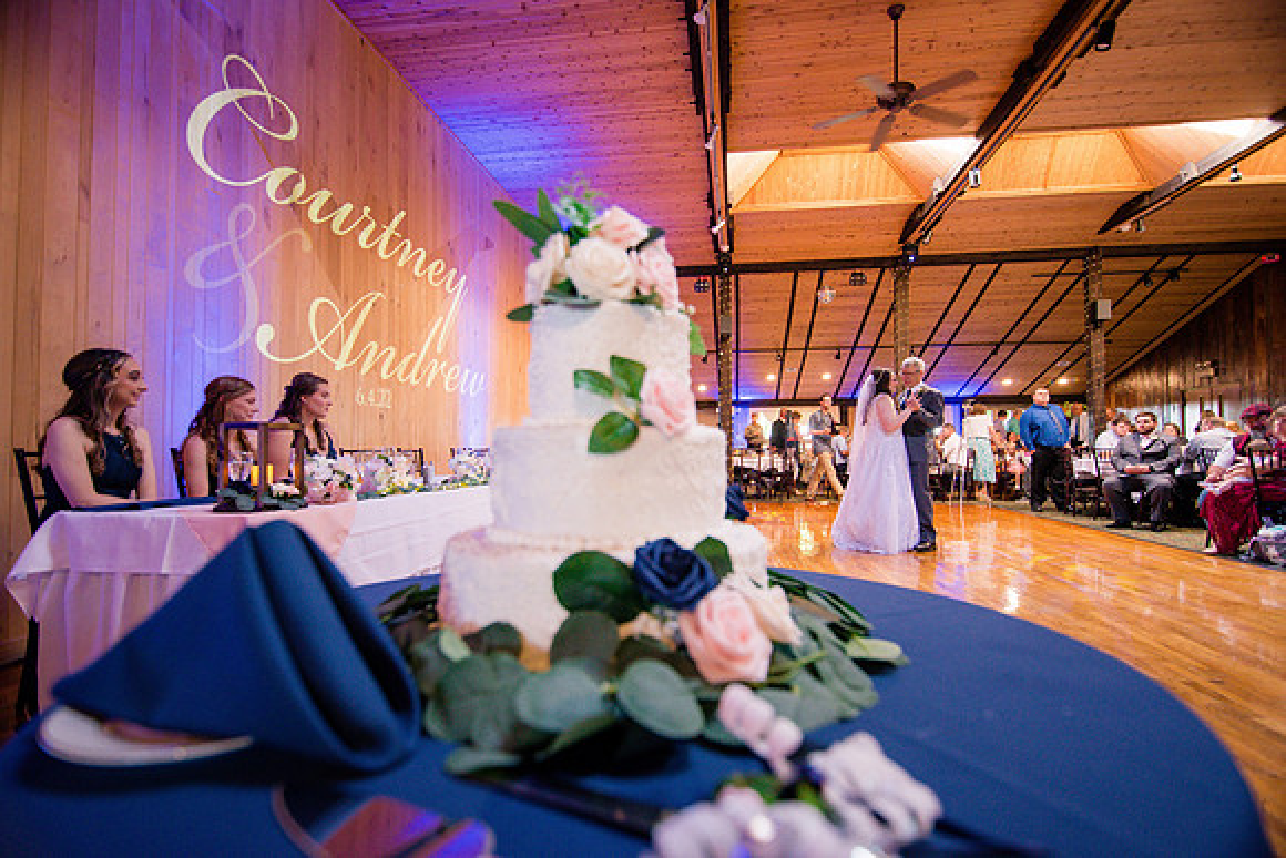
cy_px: 429
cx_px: 643
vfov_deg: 67.8
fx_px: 638
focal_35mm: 18
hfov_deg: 90.5
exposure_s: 1/80
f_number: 2.8
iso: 640
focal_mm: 17
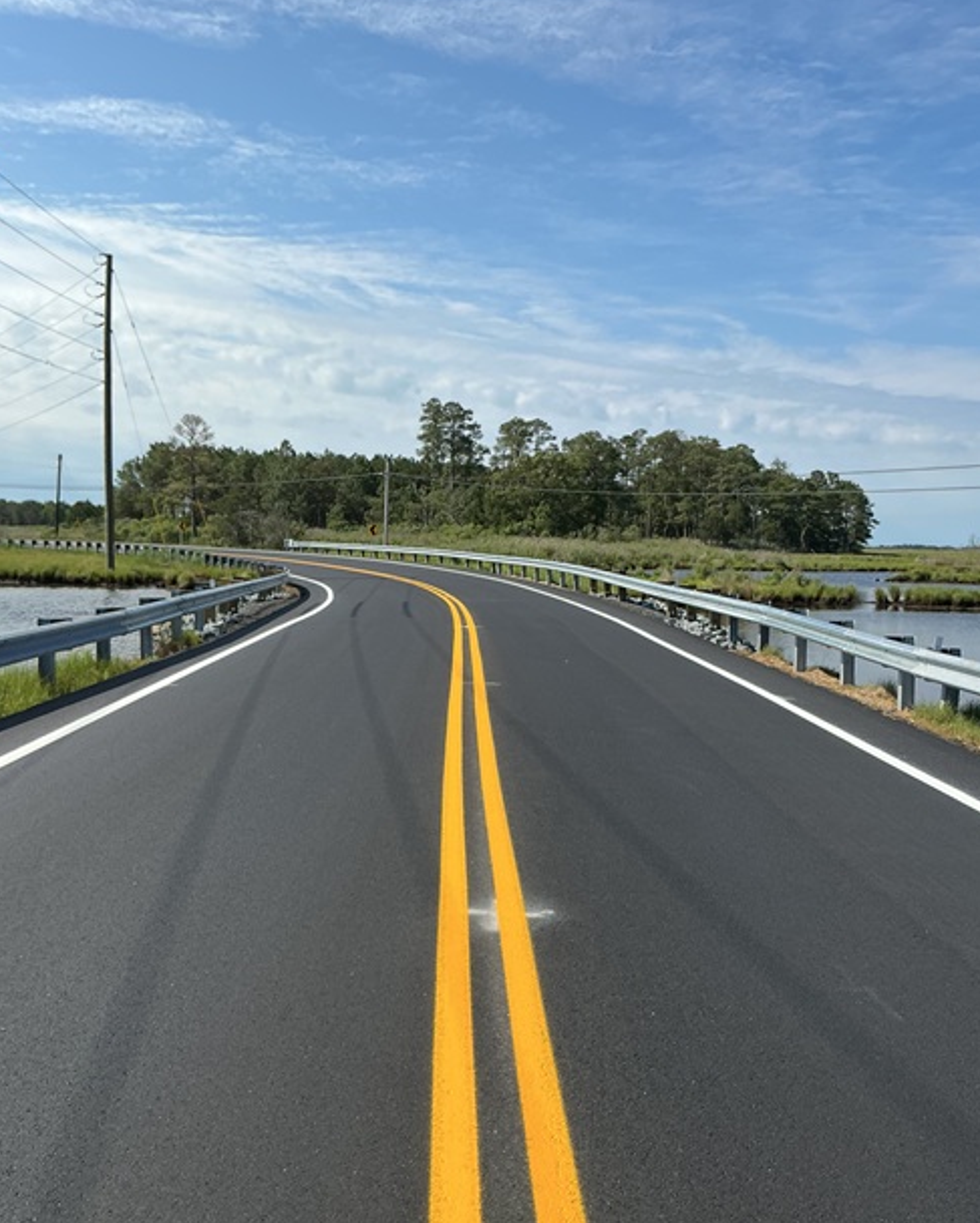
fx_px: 1123
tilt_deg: -4.2
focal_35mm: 31
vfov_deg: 57.2
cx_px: 481
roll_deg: -0.8
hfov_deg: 47.1
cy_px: 612
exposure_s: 1/2801
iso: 25
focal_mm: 3
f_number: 1.8
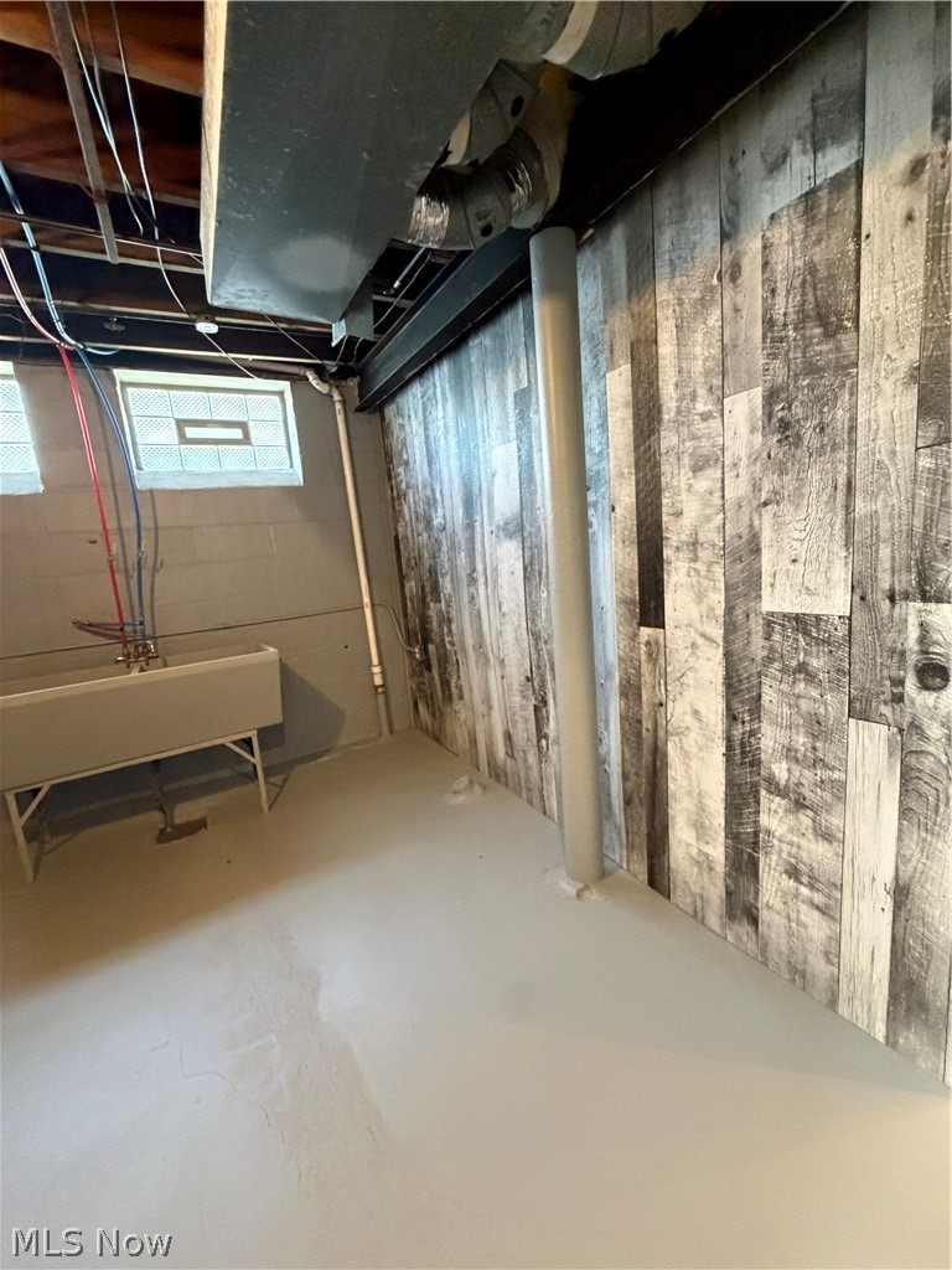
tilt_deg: -11.1
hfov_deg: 85.7
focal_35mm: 14
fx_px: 513
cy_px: 635
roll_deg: +5.0
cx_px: 476
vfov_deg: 102.1
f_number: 2.2
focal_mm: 2.22
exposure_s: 1/60
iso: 1000
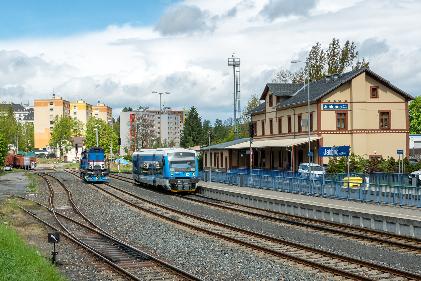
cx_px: 210
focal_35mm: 52
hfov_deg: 38.2
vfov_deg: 26.0
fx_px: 608
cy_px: 140
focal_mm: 35
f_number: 9
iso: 160
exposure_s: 1/640
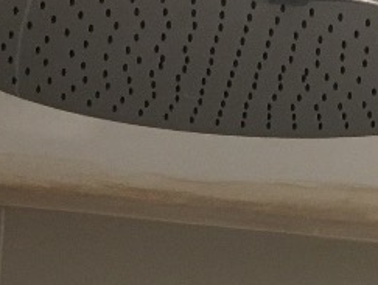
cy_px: 316
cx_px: 292
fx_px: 1564
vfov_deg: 10.3
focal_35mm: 143
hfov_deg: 13.7
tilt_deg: +20.2
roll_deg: -0.9
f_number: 2.2
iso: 160
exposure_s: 1/33
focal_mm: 4.15
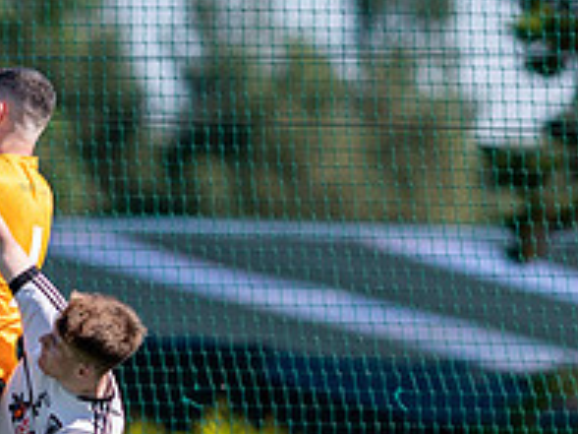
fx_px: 26265
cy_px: 492
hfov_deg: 1.3
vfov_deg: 0.9
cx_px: -54
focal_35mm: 1573
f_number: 2.8
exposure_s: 1/2500
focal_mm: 300
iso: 160
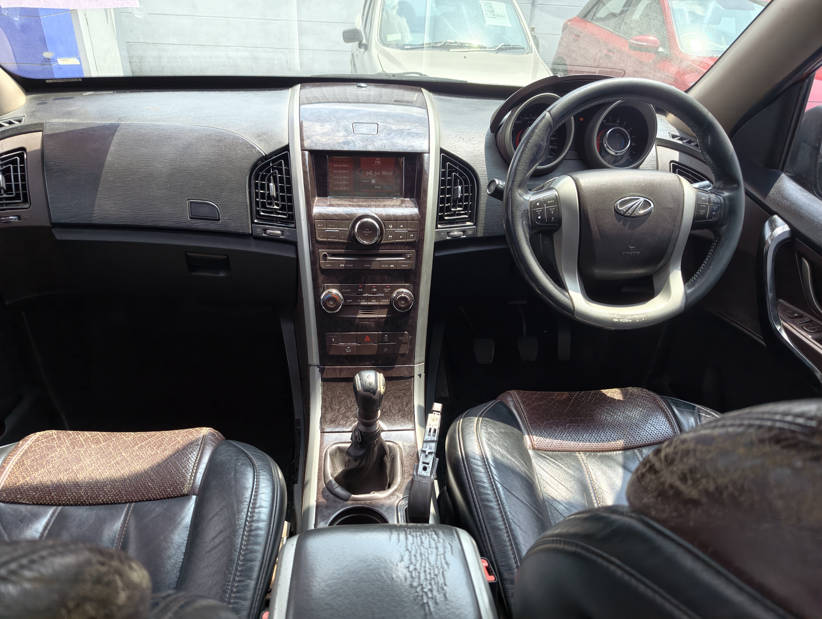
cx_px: 411
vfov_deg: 59.0
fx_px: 547
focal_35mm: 23
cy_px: 310
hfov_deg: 73.8
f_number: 1.68
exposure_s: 1/120
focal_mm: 6.25
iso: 50
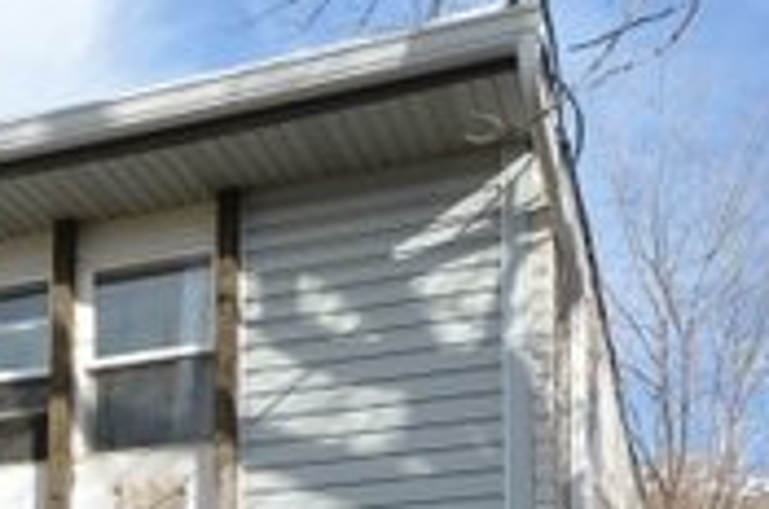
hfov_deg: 36.1
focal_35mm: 55
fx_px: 1173
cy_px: 768
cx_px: 290
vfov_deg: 20.8
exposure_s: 1/200
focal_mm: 10
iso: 100
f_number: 7.1
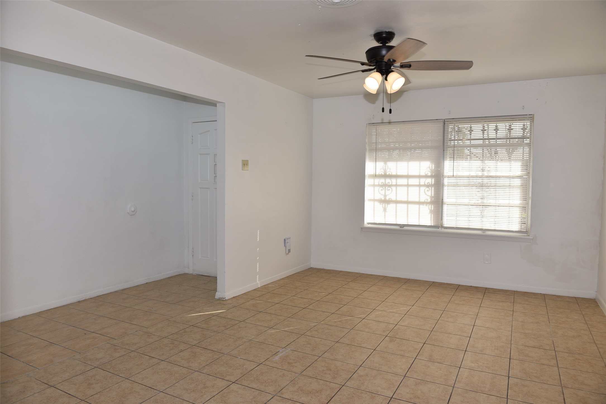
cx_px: 303
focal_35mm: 24
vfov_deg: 53.2
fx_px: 404
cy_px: 202
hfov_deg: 73.7
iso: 100
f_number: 5.6
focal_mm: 24
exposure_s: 1/125
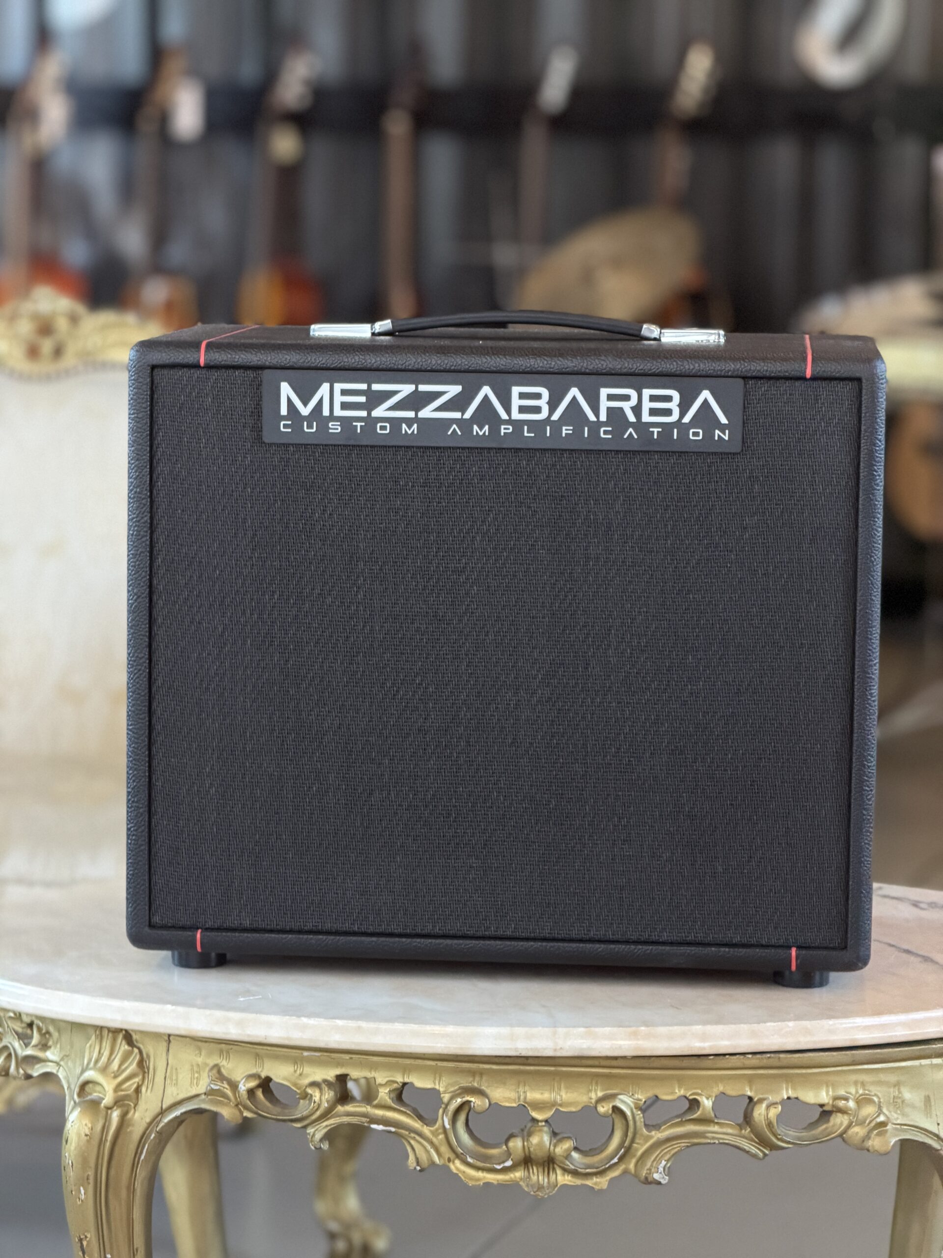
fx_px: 3632
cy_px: 629
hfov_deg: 14.8
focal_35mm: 100
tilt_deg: -9.2
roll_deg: -1.8
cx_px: 472
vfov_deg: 19.6
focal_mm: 16.89
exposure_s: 1/71
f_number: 2.8
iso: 640
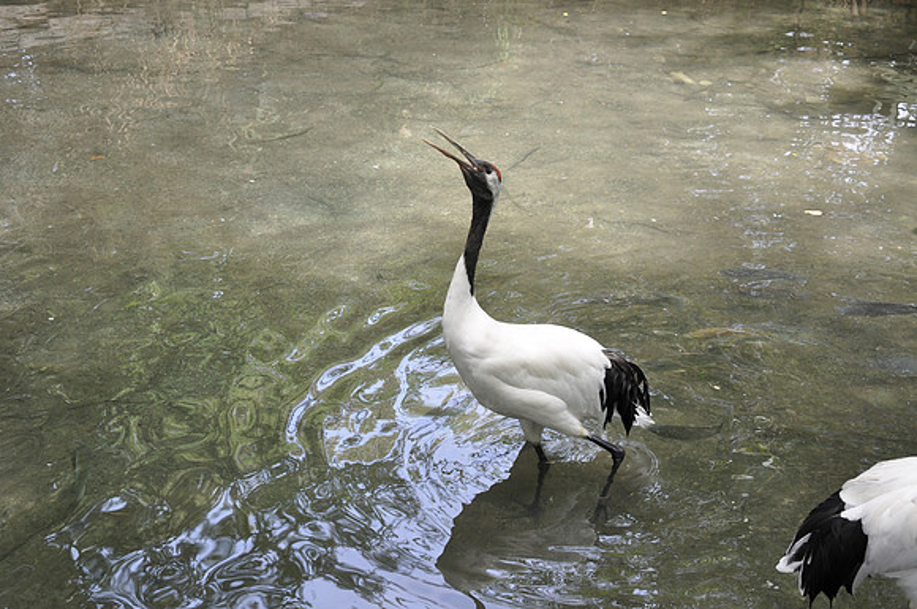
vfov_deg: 25.7
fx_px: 1335
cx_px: 458
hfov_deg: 37.9
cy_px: 304
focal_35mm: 52
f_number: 5.6
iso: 250
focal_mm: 35
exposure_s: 1/125
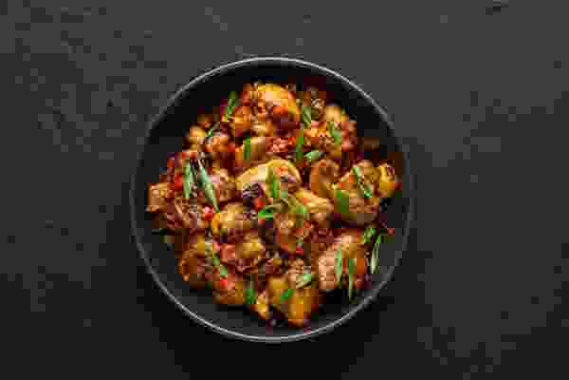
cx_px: 284
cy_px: 190
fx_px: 1580
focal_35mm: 100
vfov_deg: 13.7
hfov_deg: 20.4
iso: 200
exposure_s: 1/200
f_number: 9
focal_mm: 100
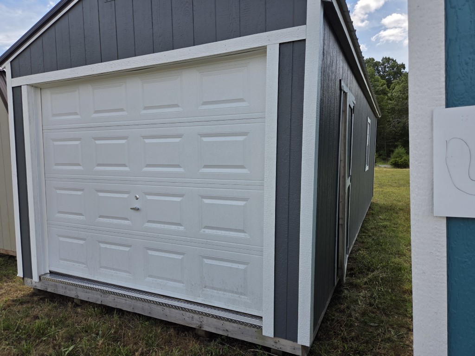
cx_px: 238
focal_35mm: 23
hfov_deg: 73.9
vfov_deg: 58.9
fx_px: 316
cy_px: 178
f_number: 1.8
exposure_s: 1/2621
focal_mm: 5.4
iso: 80
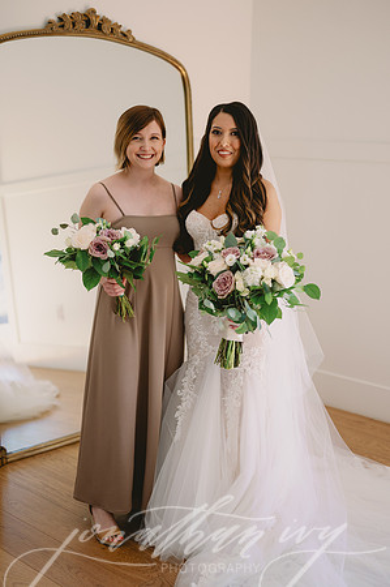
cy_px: 294
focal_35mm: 50
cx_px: 195
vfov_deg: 39.6
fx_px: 814
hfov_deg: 26.9
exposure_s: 1/320
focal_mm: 50
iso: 320
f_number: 2
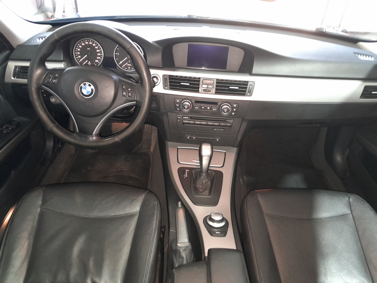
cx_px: 188
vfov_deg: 53.1
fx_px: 283
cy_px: 142
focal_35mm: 26
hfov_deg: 67.3
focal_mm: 3.98
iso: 640
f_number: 1.8
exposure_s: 1/20
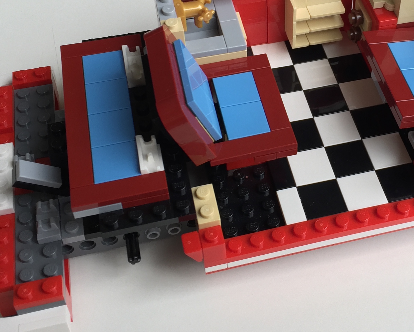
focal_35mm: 59
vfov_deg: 25.3
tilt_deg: -45.1
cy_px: 56
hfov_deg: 31.6
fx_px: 723
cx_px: 288
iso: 32
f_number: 2.2
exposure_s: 1/119
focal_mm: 4.15
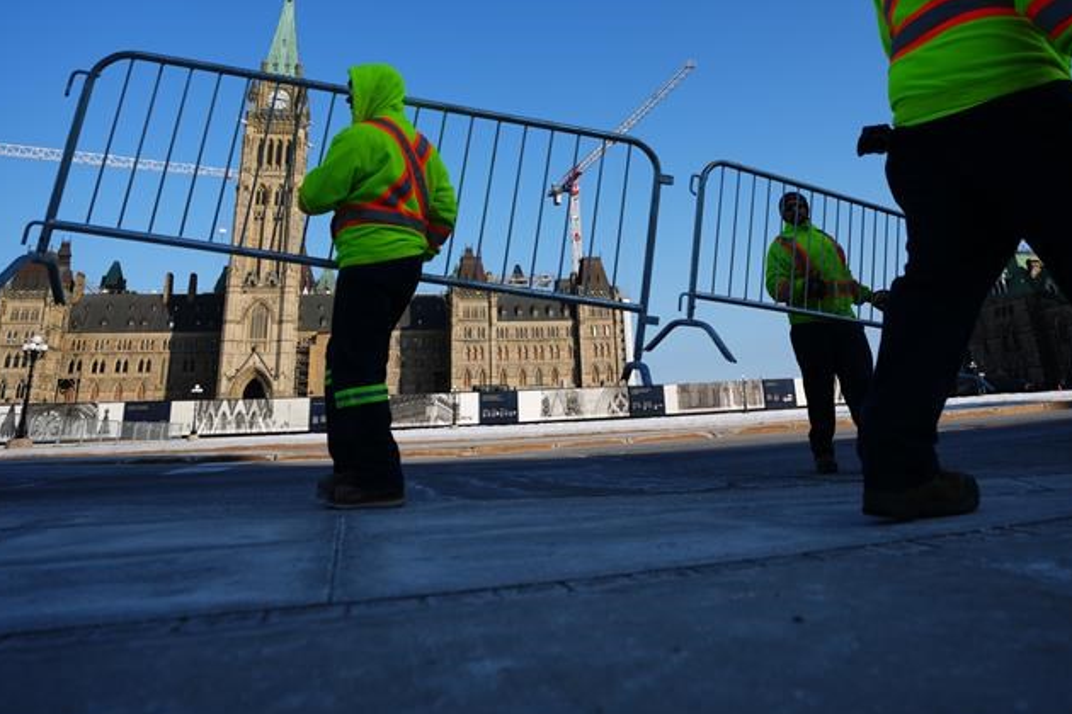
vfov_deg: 46.9
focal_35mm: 26
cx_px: 606
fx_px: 774
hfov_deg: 69.1
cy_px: 144
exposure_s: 1/1250
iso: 50
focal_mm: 16
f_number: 2.8
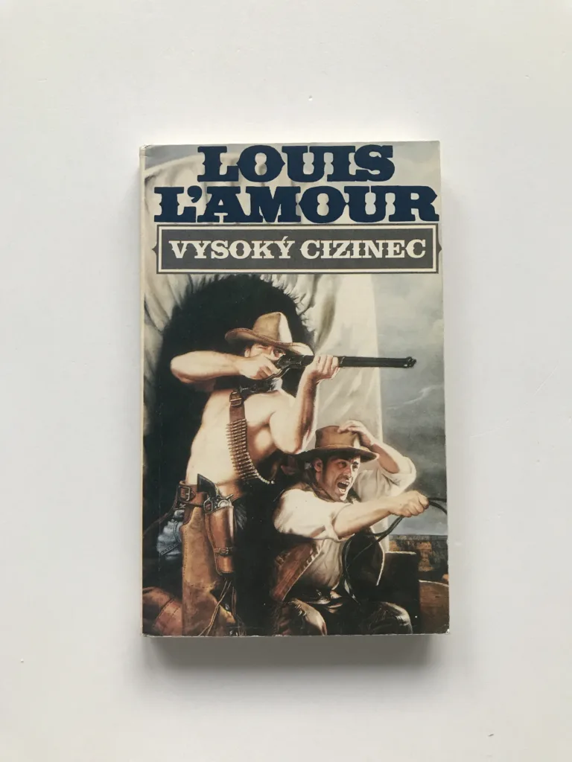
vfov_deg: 63.4
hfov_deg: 49.7
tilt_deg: -87.7
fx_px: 617
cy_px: 381
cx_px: 286
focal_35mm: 28
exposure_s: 1/25
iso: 32
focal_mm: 3.99
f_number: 1.8
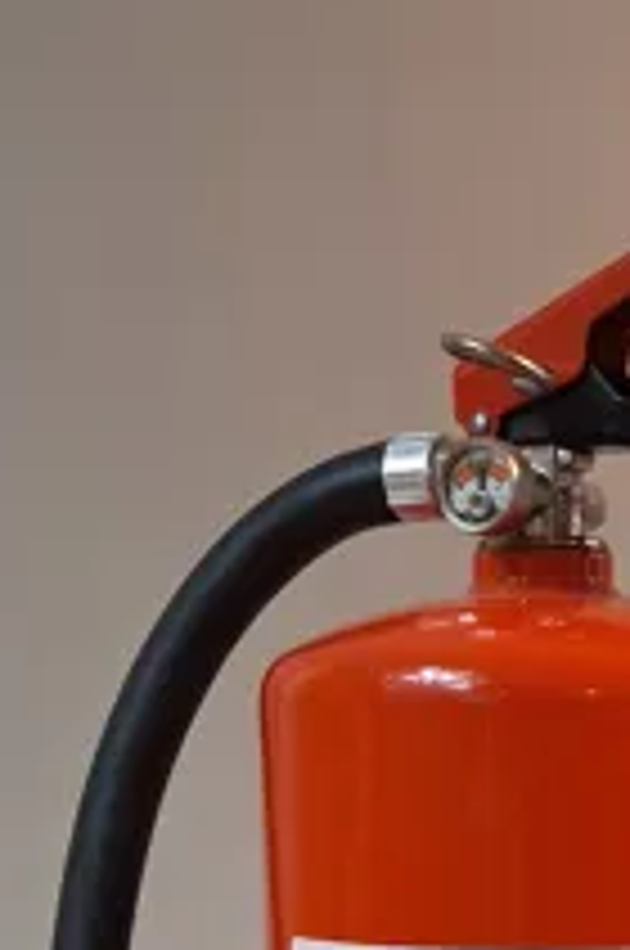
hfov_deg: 16.8
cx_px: 536
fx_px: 2107
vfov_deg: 23.7
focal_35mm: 80
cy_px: 1063
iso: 320
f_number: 1.8
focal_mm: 4
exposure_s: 1/50
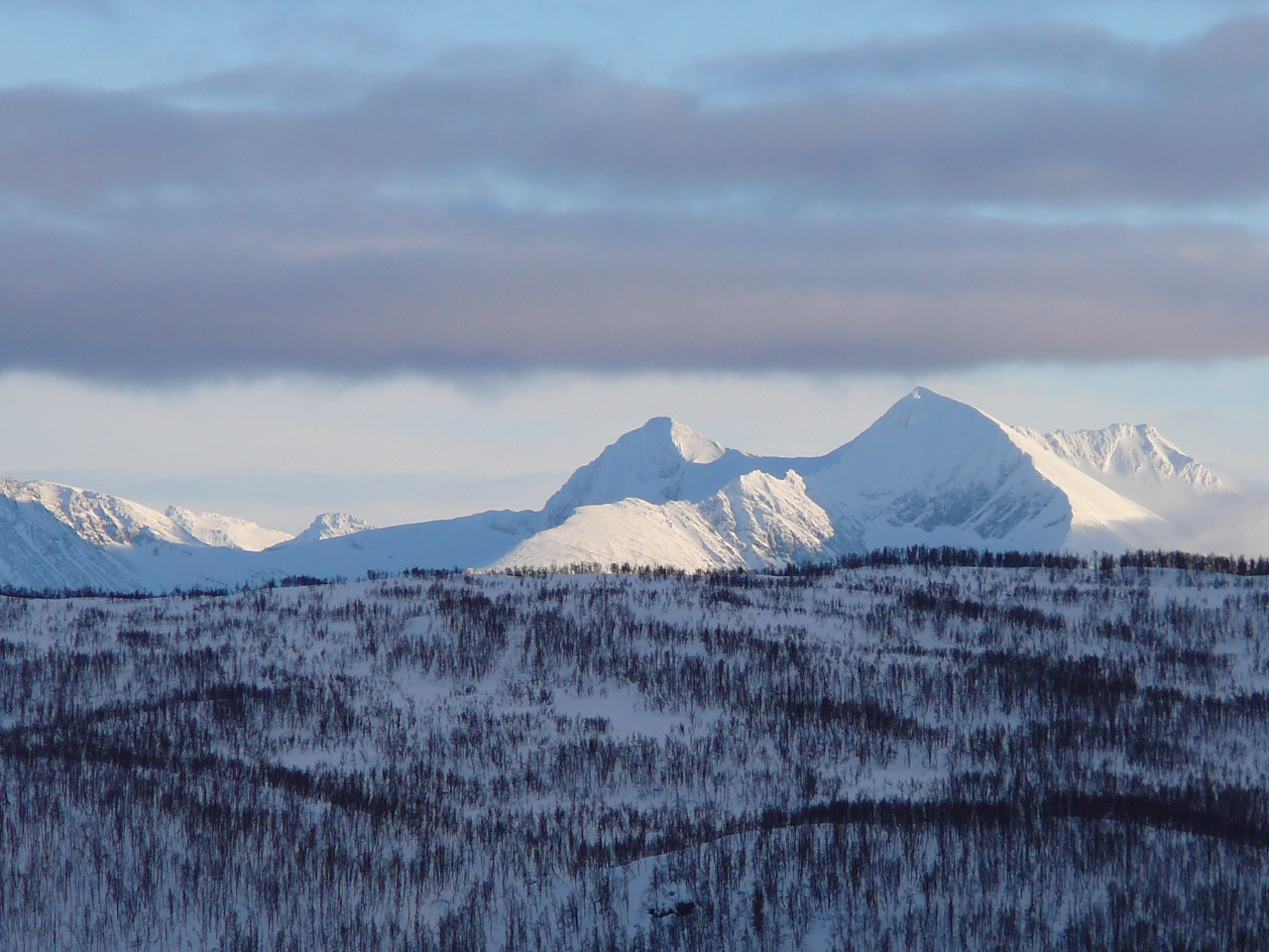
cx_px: 634
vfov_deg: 5.2
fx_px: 10485
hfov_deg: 6.9
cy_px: 476
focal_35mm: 286
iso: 80
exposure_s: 1/500
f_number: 4.1
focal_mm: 34.1
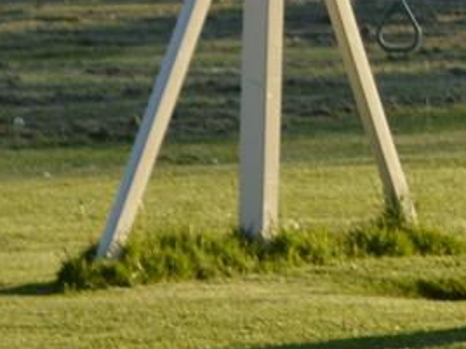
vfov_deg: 2.3
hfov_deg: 3.0
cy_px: -105
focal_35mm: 642
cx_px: 1475
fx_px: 8641
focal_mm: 55
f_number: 6.3
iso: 100
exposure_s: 1/200
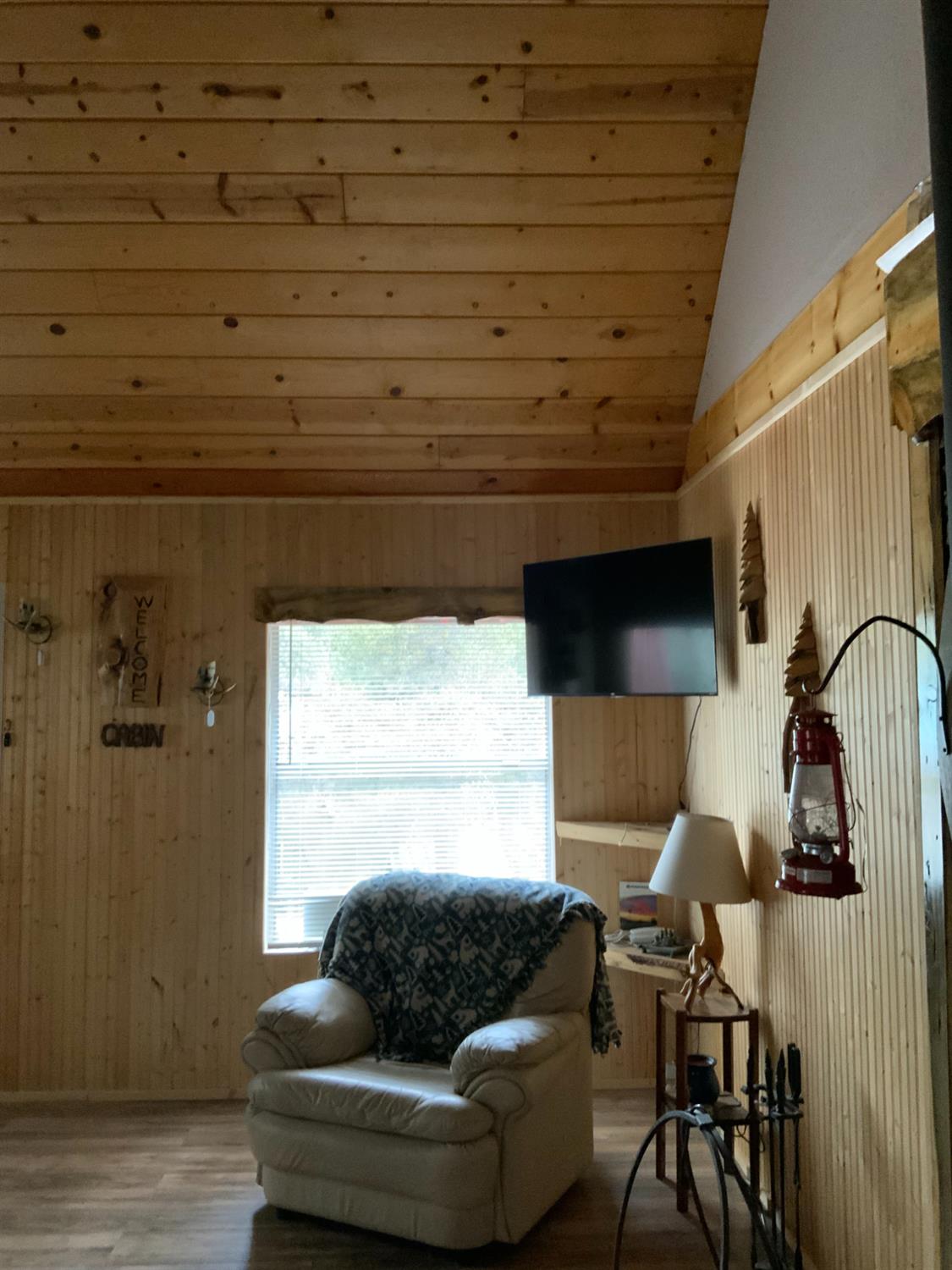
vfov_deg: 61.7
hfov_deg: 48.2
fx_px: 1063
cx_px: 476
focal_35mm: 29
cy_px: 635
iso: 400
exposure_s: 1/30
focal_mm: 3
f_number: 1.8
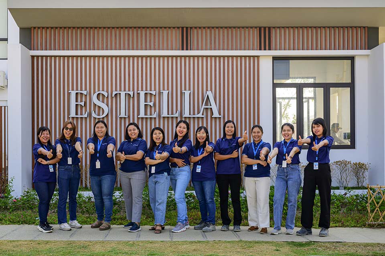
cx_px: 192
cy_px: 128
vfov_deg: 31.2
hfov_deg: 45.4
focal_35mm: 43
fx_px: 460
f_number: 5
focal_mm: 43
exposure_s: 1/250
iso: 220
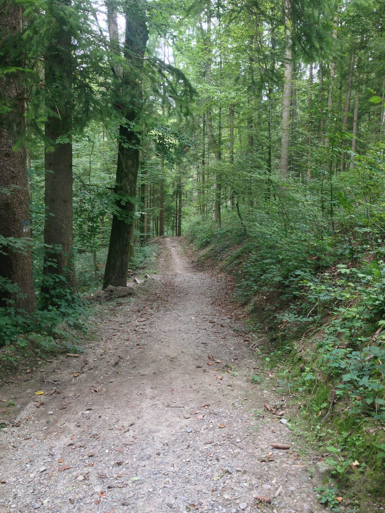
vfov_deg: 52.6
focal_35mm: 35
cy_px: 267
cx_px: 193
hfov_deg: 40.7
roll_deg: -0.1
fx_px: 519
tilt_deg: -10.1
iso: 50
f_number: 2.4
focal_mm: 4.12
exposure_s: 1/60
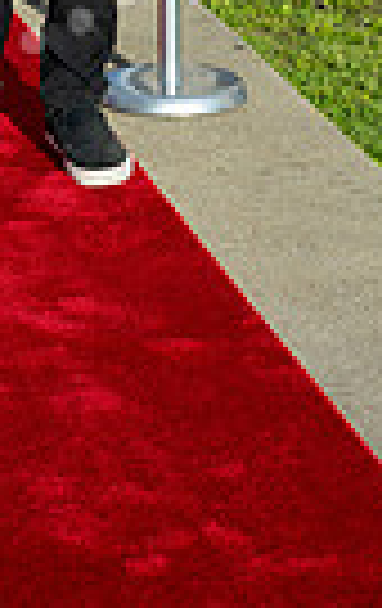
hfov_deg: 7.1
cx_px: -103
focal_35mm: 183
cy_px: -351
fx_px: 3032
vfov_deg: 10.9
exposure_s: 1/2500
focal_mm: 54
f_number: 5.6
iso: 400
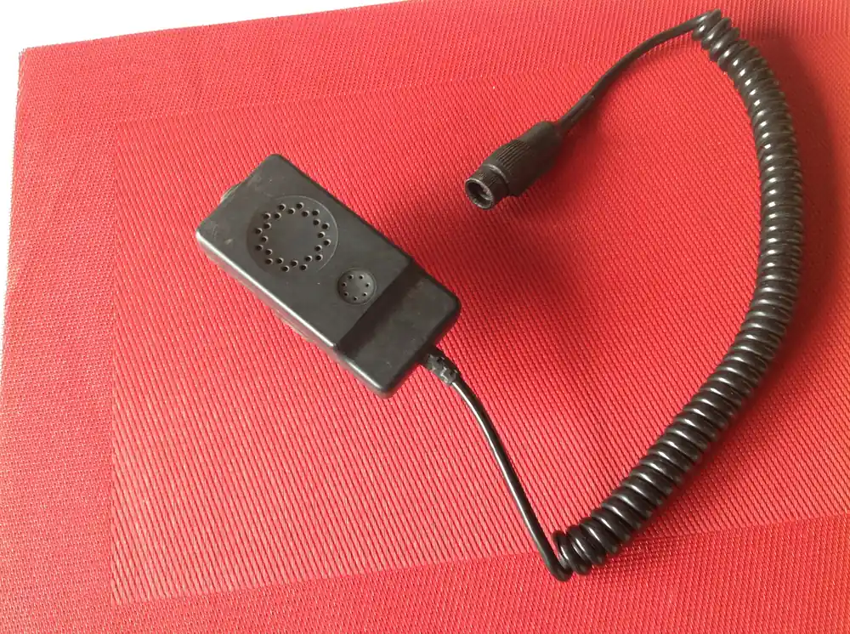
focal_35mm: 35
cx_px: 425
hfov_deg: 52.7
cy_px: 317
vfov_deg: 40.6
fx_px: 858
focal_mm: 4.28
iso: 64
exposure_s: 1/15
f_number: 2.4
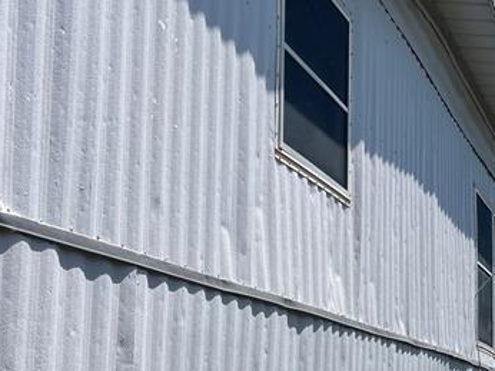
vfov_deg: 19.6
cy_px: 321
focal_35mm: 74
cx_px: 567
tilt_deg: +5.5
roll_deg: +0.5
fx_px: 1057
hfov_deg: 24.3
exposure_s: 1/4202
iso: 32
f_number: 1.6
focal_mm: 5.1
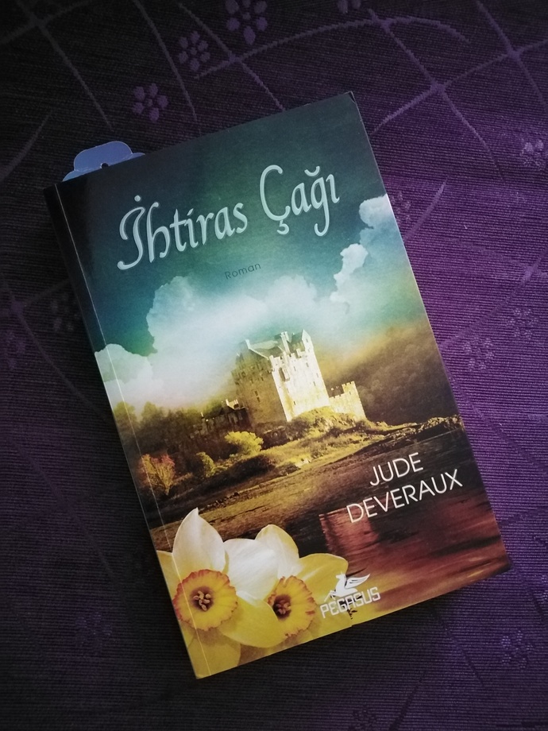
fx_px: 549
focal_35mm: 26
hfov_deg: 53.1
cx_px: 274
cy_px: 366
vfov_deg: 67.3
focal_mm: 3.62
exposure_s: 1/15
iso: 1218
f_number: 1.8
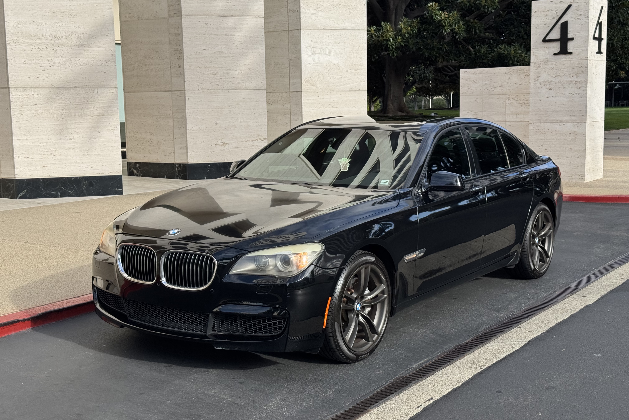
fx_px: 874
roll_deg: +1.8
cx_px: 314
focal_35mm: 50
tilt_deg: -7.1
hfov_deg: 39.6
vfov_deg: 27.0
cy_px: 210
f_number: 1.78
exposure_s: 1/2959
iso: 64
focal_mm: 6.76
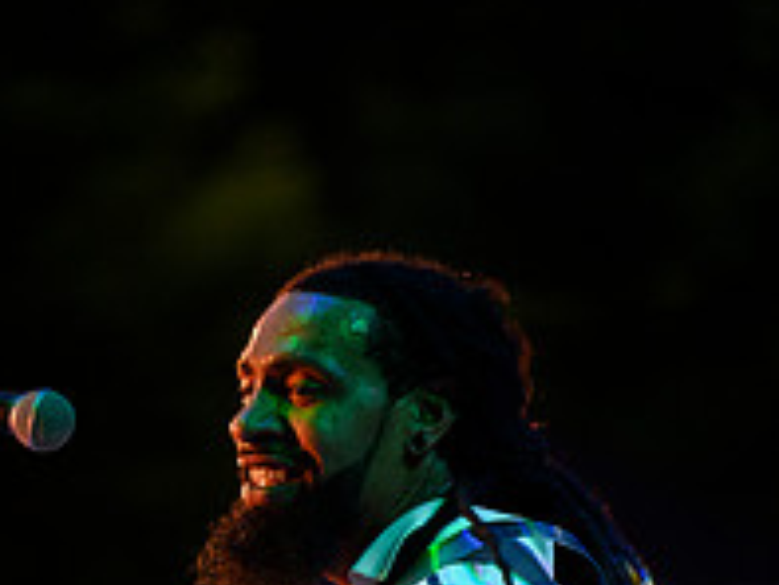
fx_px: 9863
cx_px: 413
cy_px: 866
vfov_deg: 3.4
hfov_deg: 4.5
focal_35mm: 438
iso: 3200
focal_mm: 200
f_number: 2.8
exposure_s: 1/800
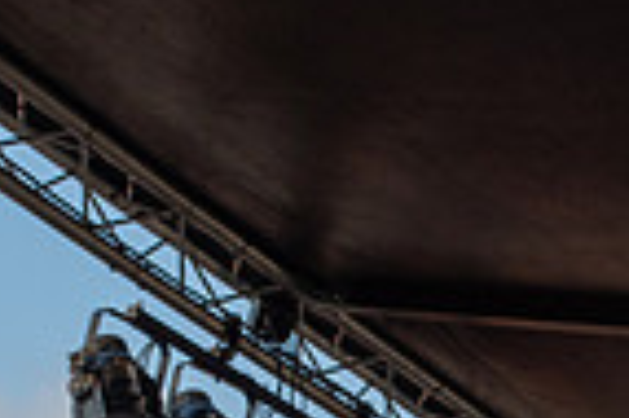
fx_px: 2339
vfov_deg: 9.9
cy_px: 614
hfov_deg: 15.0
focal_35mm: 134
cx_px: 642
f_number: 9
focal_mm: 22
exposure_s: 1/320
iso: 200
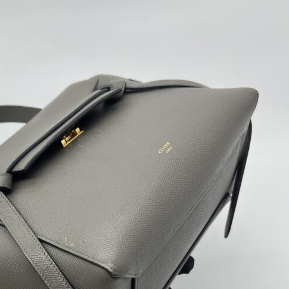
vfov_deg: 34.2
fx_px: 453
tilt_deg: -42.0
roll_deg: +7.8
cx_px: 79
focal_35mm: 48
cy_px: 234
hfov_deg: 34.7
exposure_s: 1/100
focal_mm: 5.7
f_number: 1.5
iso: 40
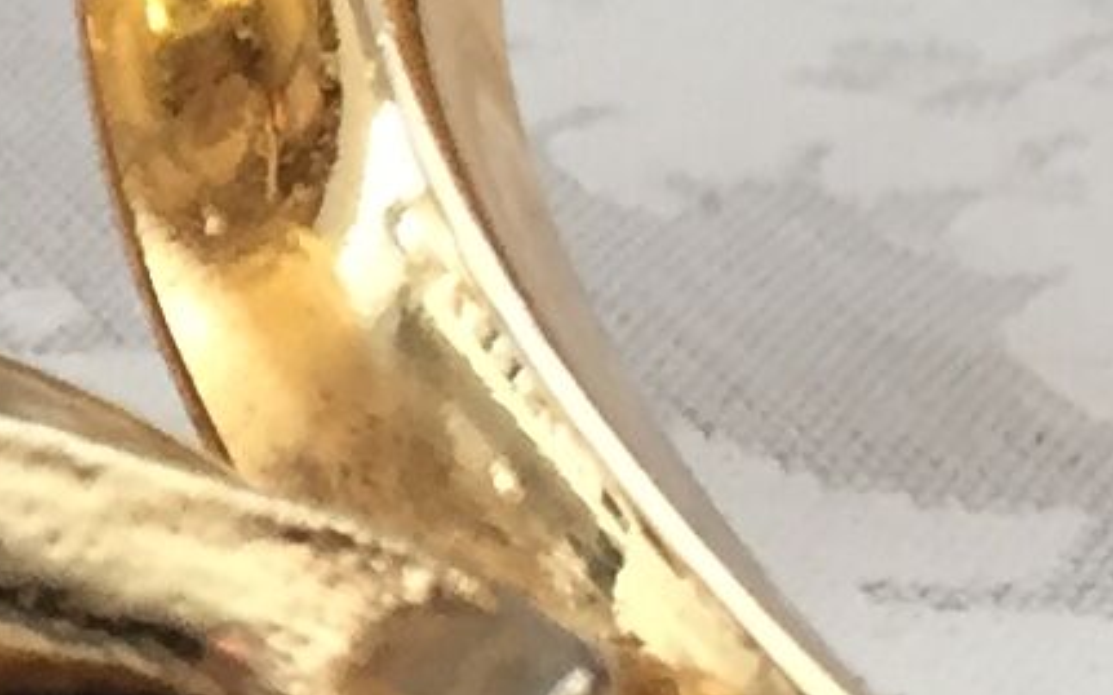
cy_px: -457
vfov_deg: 5.6
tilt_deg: -18.5
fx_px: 7065
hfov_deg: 8.7
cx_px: -826
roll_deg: -5.4
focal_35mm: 233
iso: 80
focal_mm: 4.15
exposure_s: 1/33
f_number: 2.2
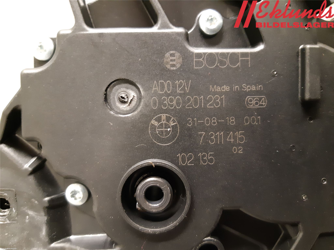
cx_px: 167
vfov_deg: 53.1
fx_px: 251
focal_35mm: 26
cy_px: 125
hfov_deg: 67.3
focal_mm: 3.93
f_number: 1.7
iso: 640
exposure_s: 1/20
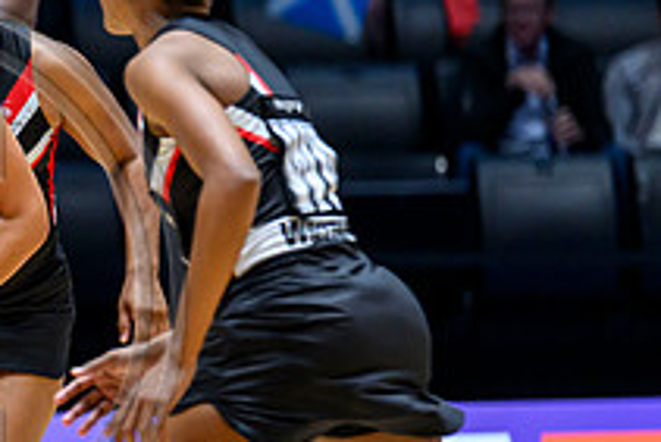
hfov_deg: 2.6
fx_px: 14460
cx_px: -519
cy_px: 308
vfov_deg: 1.8
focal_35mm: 787
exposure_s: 1/1250
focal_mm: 200
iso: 2500
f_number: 3.5
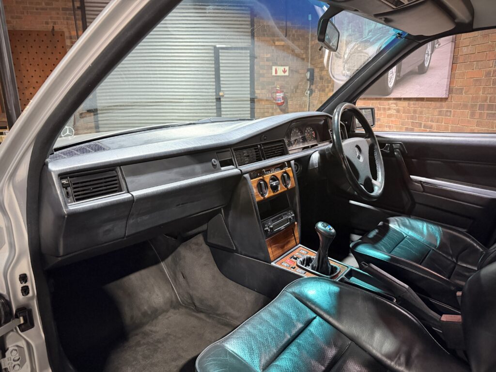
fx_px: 344
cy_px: 186
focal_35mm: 24
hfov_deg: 71.6
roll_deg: +0.6
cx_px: 248
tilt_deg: -13.9
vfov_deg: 56.8
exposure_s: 1/50
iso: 800
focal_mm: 6.76
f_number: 1.78
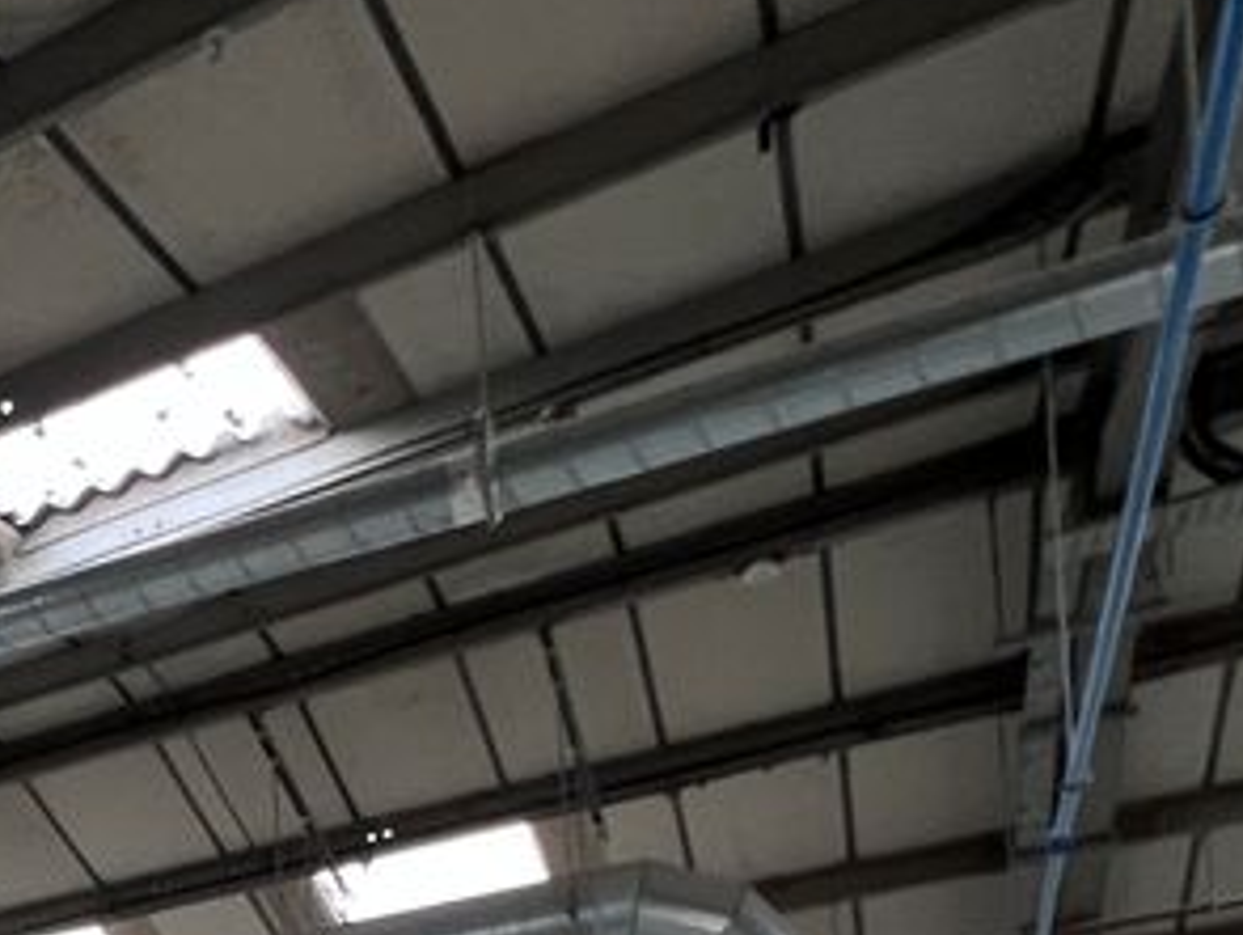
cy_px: 1491
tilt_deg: +3.9
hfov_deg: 28.2
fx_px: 1761
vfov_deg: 22.7
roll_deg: +1.8
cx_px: -550
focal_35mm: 49
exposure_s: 1/68
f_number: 1.8
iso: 250
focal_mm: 1.57
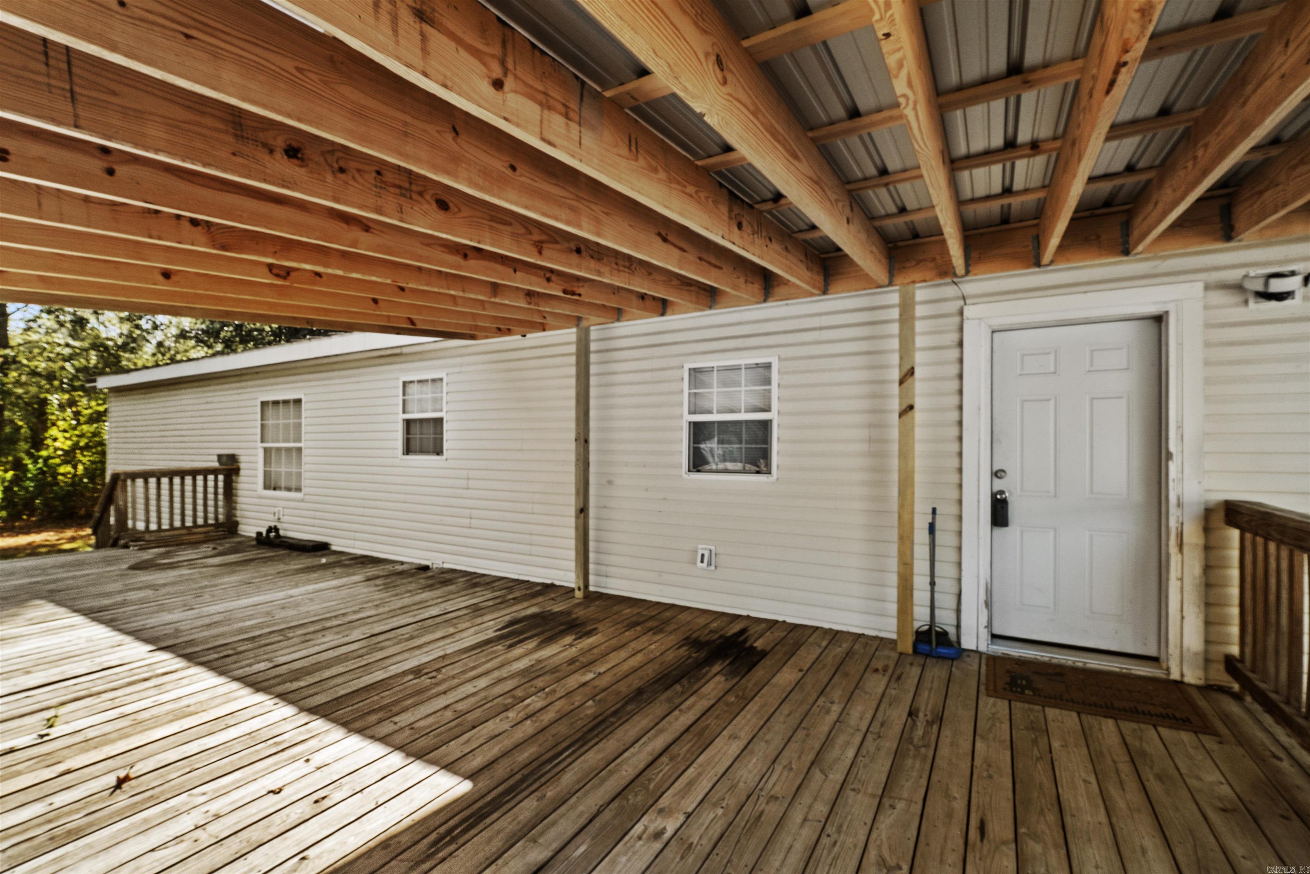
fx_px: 546
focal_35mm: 15
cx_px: 655
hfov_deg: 100.4
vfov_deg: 77.3
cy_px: 437
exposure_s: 1/40
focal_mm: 10
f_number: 9
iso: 800
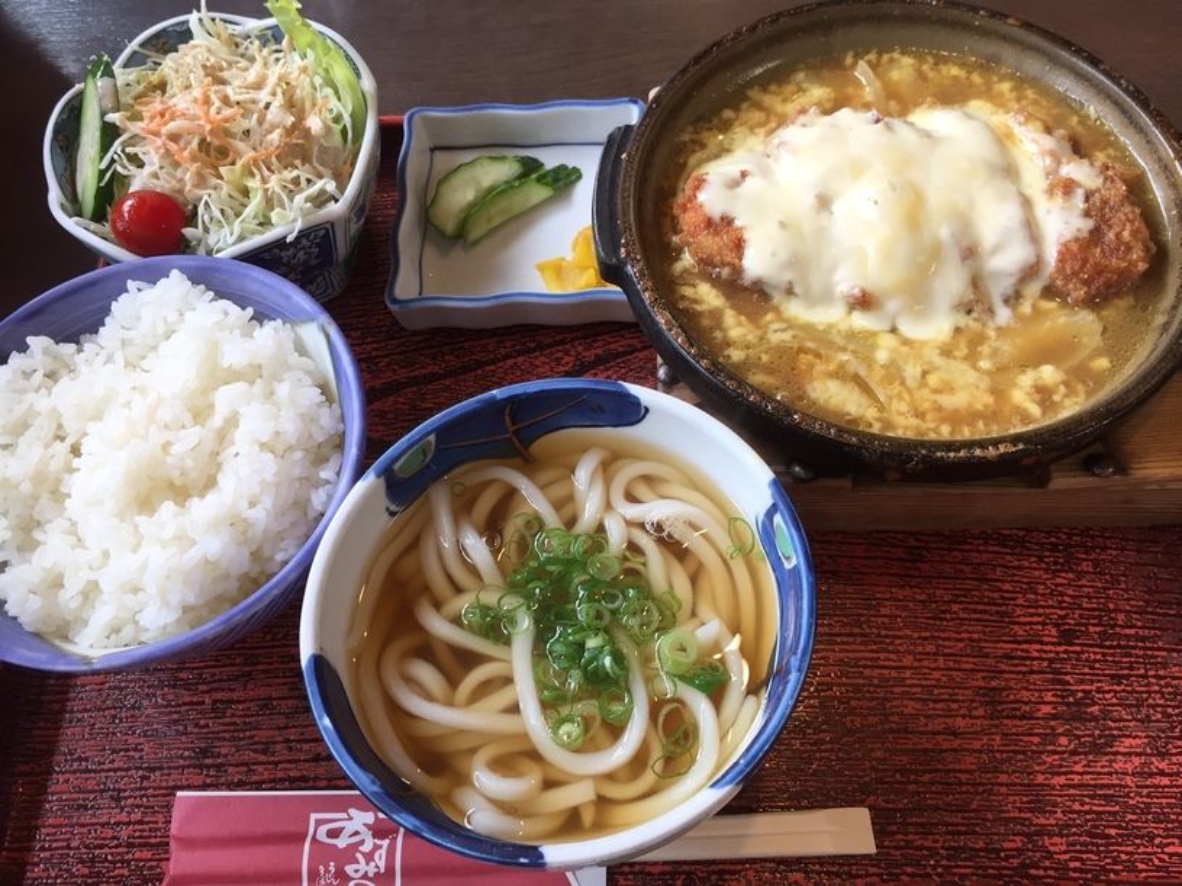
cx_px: 591
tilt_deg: -62.7
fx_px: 990
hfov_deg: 61.7
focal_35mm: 29
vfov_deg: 48.2
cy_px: 443
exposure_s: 1/40
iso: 32
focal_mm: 4.15
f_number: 2.2
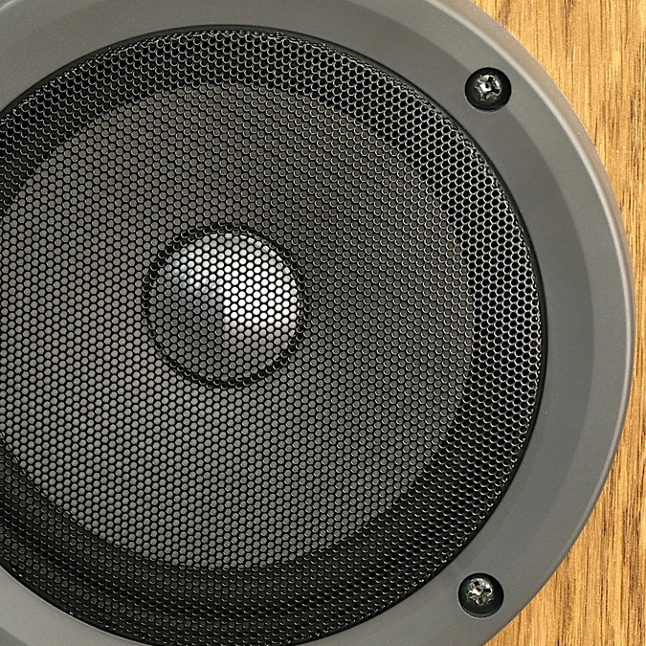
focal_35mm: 269
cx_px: 221
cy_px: 338
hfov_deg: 6.5
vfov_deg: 6.5
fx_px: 5680
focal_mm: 38.4
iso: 200
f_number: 5.6
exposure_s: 1/8
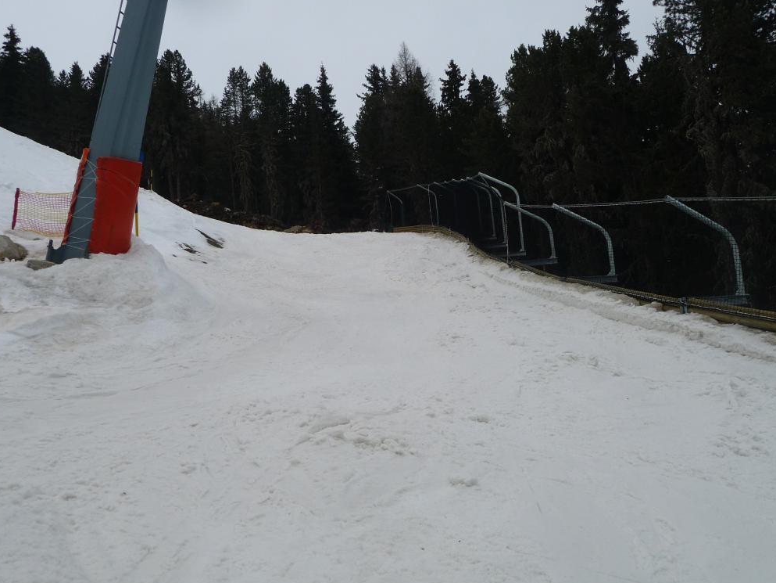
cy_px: 294
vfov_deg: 43.0
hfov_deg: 55.3
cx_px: 378
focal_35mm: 33
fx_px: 740
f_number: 8
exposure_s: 1/400
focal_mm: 5.3
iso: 100
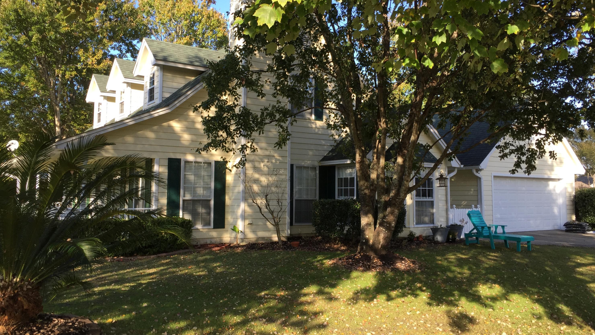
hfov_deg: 61.0
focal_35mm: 32
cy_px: 165
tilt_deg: +3.7
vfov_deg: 36.7
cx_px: 295
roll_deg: -0.8
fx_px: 505
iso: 32
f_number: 2.2
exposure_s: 1/488
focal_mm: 4.15
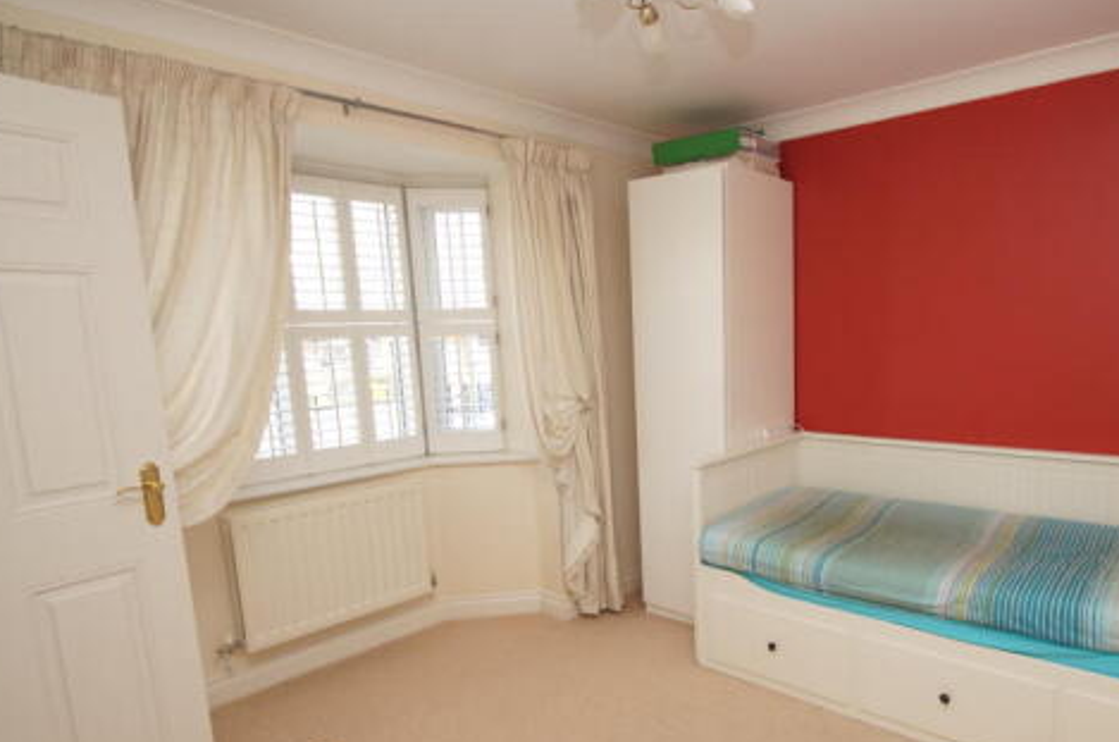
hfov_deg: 79.6
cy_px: 453
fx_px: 652
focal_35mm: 21
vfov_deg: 58.7
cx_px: 709
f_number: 4
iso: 500
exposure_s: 1/160
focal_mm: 10
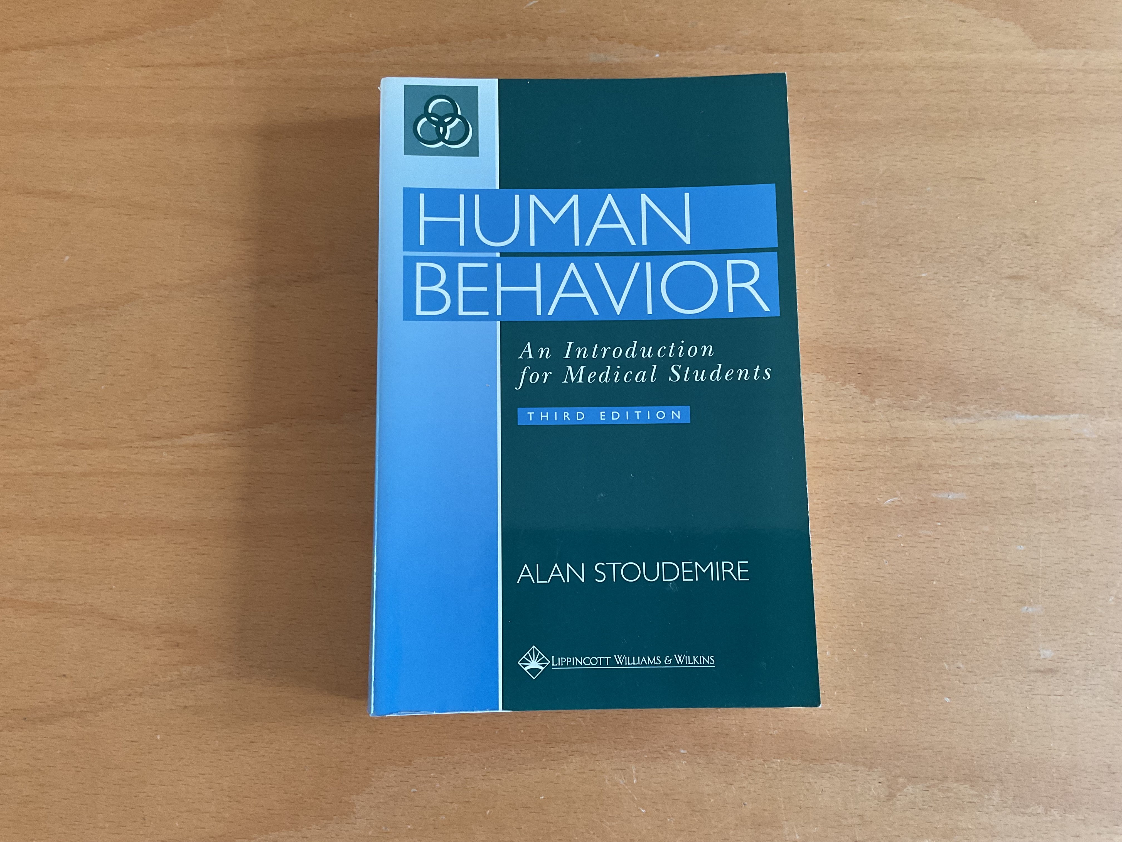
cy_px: 421
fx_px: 940
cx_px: 561
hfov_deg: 61.7
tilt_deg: -81.7
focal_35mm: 29
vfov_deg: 48.2
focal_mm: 3
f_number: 1.8
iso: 80
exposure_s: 1/60
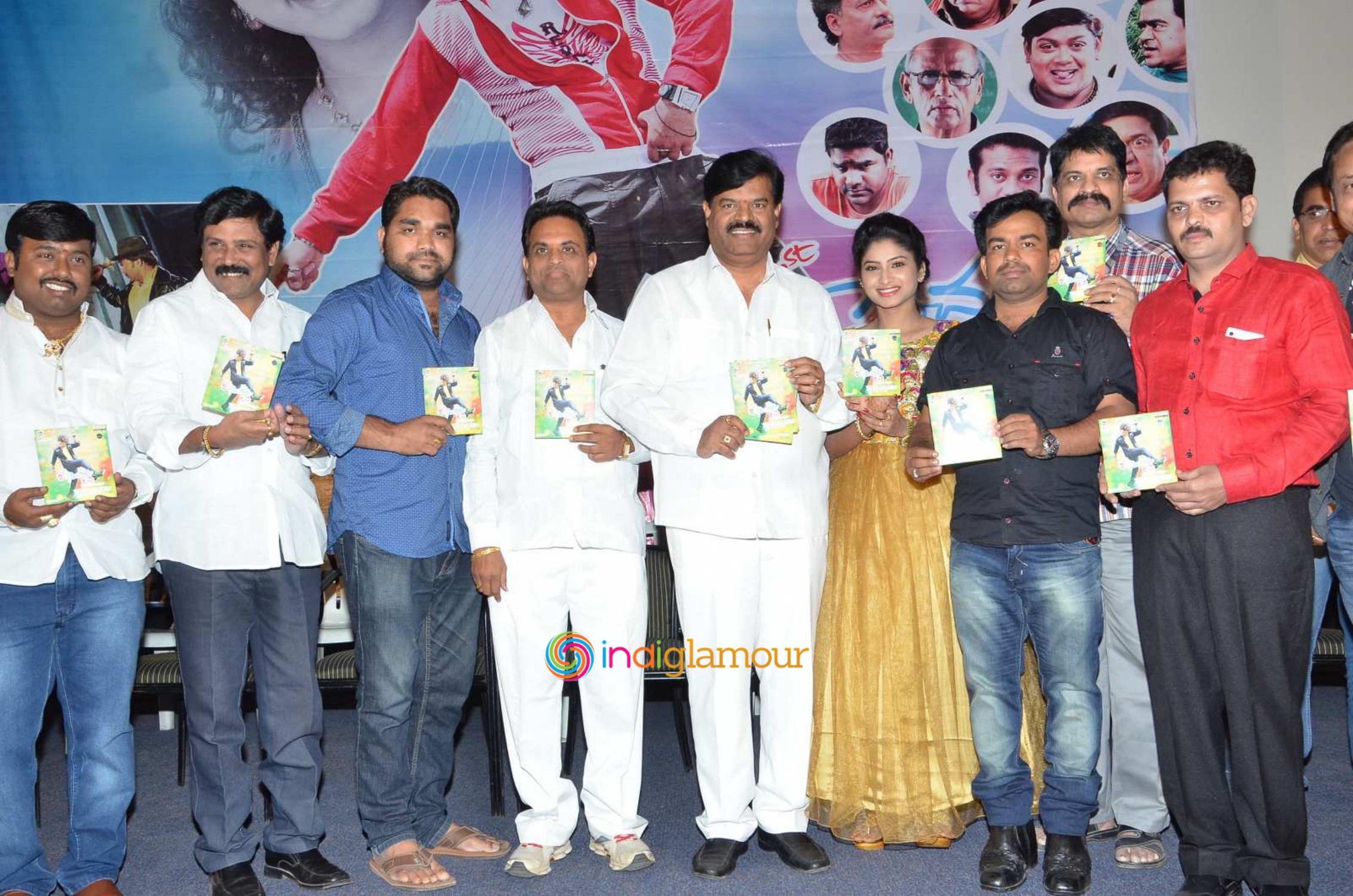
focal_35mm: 36
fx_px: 1350
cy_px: 448
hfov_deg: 53.2
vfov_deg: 36.7
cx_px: 676
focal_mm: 24
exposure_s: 1/125
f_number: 7.1
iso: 1250
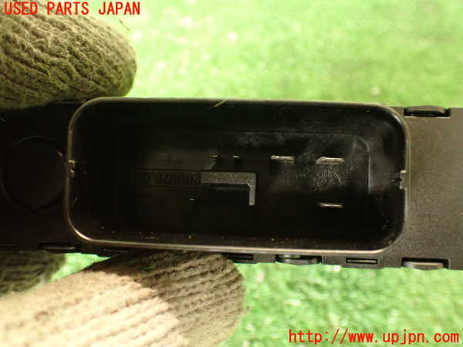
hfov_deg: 56.8
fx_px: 428
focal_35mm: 32
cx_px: 232
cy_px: 174
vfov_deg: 44.2
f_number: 2.4
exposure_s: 1/30
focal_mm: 5.79
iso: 640
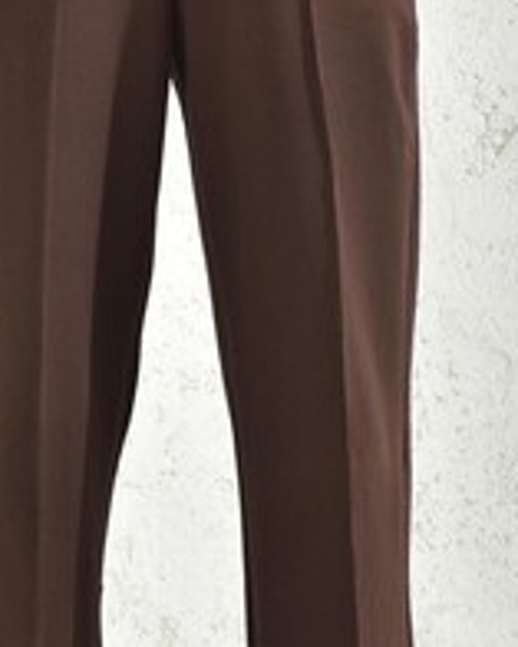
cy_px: 337
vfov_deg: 20.6
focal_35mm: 93
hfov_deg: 16.5
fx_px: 1781
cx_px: 175
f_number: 7.1
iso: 100
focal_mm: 36
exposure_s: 1/160
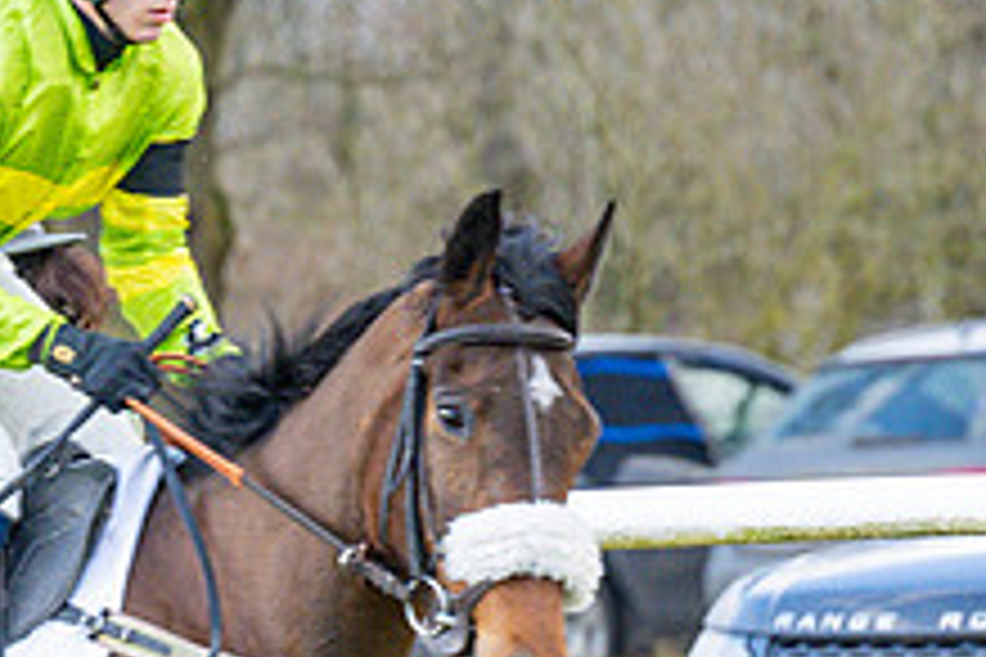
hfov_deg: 2.9
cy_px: 691
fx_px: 19554
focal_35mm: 714
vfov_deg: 1.9
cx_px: -263
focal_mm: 135
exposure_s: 1/800
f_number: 4
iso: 500
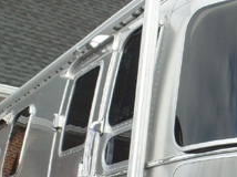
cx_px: 279
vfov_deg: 16.7
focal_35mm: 86
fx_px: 588
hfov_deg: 21.3
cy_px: 181
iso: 80
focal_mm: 4.1
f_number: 3.2
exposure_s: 1/350
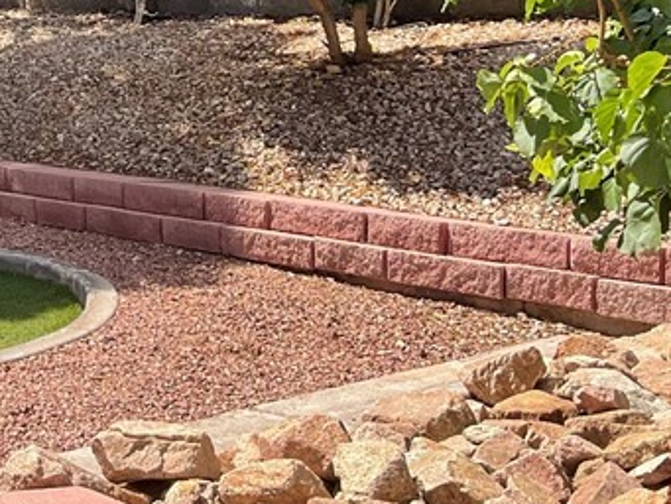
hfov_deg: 21.2
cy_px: -96
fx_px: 1687
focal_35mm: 87
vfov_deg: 16.3
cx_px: -94
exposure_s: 1/1121
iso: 16
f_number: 1.8
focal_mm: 3
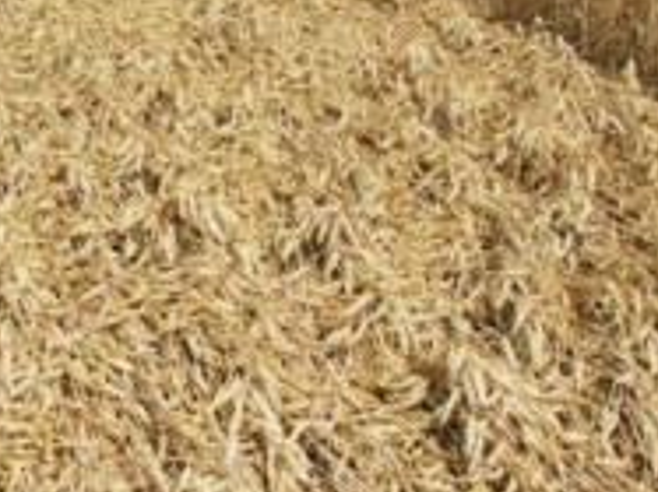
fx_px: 1824
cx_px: -169
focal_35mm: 96
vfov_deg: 15.2
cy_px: 18
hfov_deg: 19.1
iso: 50
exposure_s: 1/250
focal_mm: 7.2
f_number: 7.1
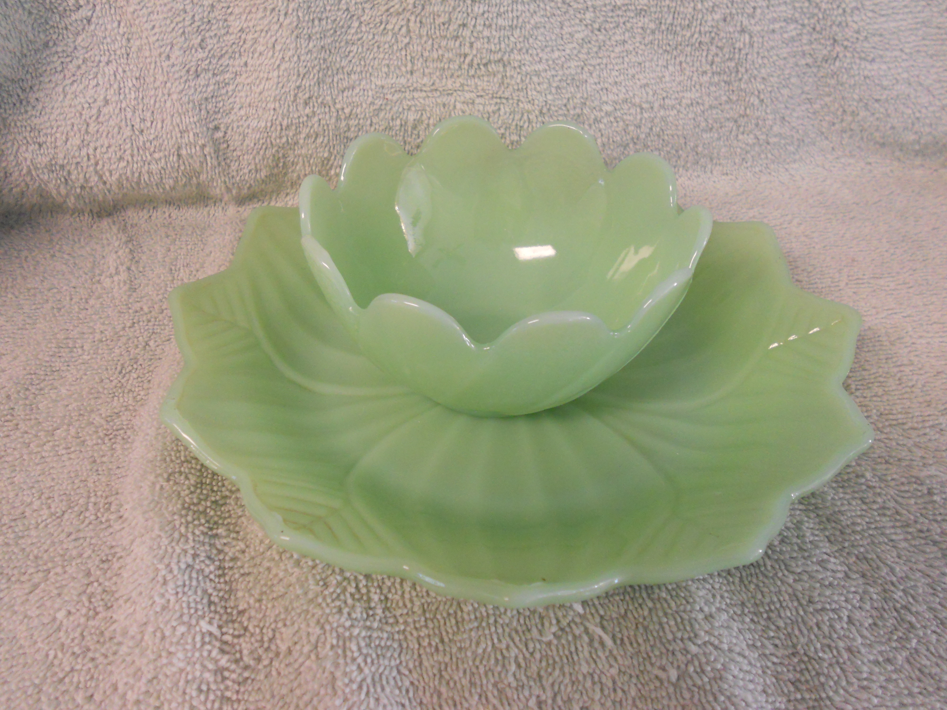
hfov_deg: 56.8
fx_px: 875
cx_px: 474
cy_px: 355
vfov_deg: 44.2
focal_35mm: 32
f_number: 3.5
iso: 400
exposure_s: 1/30
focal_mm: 5.8
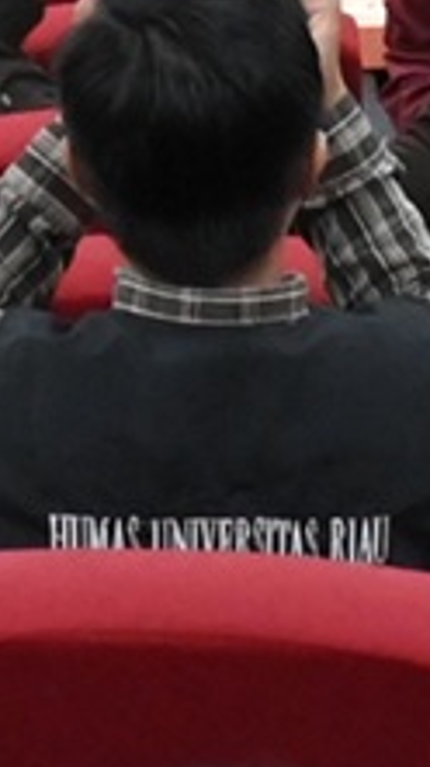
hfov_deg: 4.3
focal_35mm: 281
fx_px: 5707
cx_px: 108
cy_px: -1126
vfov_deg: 7.2
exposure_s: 1/200
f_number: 5.6
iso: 6400
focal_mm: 24
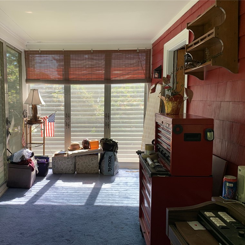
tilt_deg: -8.0
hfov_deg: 51.8
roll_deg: +1.3
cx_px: 87
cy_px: 124
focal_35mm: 31
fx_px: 248
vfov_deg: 52.5
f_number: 1.8
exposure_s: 1/176
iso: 25
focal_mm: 4.25
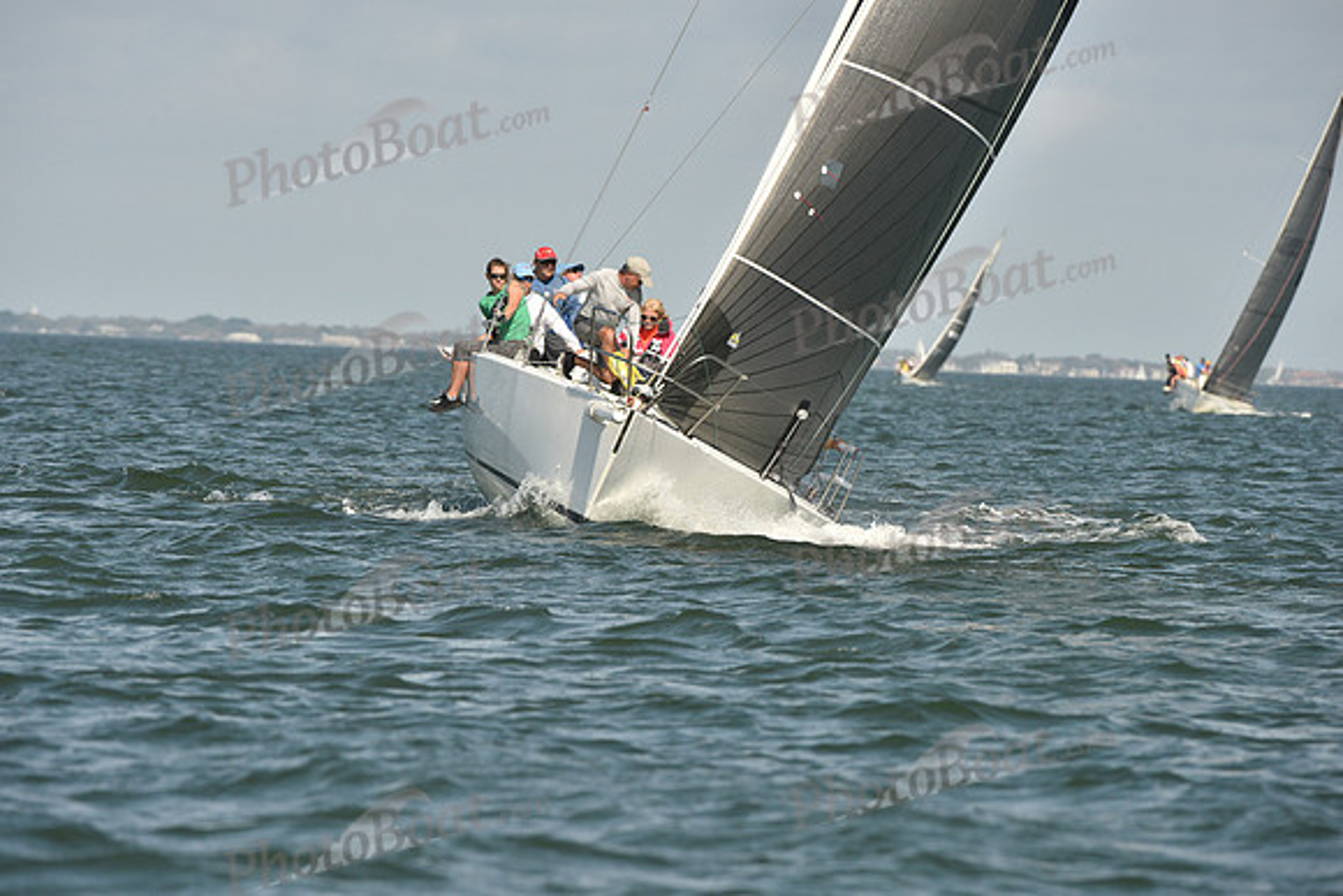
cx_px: 672
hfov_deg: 5.2
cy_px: 448
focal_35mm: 400
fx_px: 14925
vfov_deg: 3.4
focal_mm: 400
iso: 400
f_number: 9
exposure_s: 1/1250
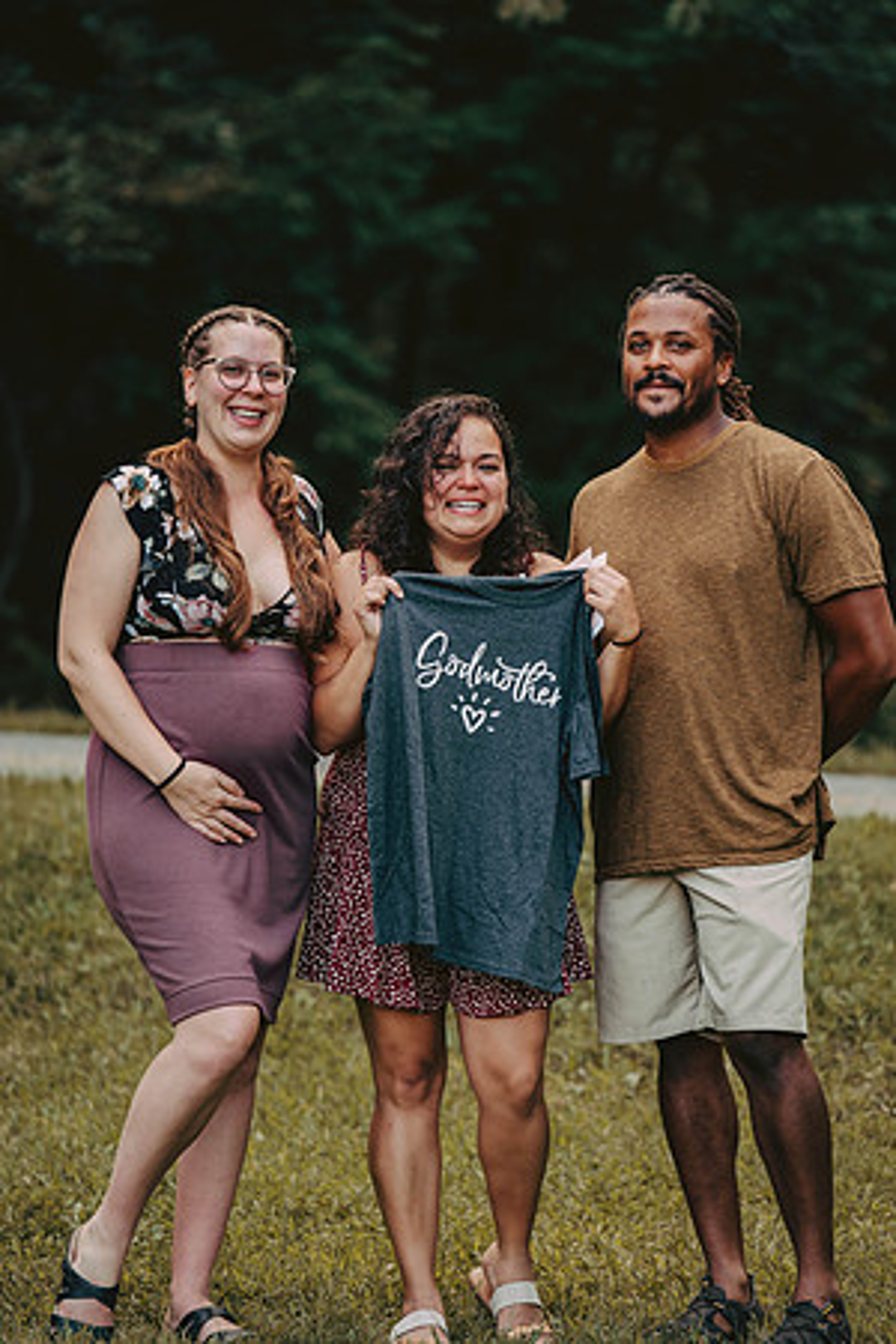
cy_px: 672
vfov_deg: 13.2
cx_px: 448
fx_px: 5786
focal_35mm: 155
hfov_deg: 8.9
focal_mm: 155
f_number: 3.5
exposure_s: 1/125
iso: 250
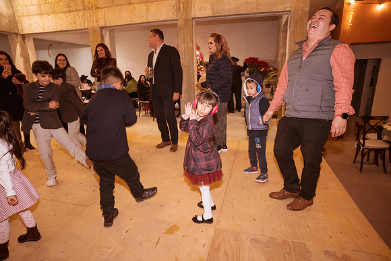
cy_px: 130
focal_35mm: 20
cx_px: 196
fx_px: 217
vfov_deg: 62.0
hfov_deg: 84.0
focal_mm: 20
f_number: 6.3
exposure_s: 1/50
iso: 3200
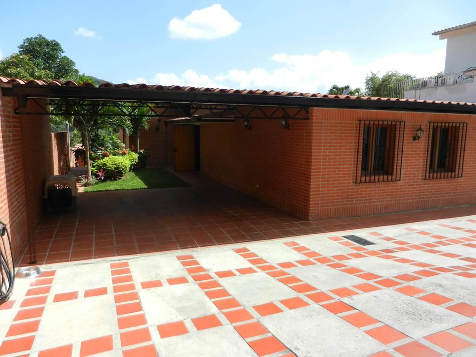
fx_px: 344
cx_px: 238
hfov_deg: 69.4
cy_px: 178
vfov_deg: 54.9
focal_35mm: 25
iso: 160
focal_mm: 4.5
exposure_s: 1/1000
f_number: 3.5
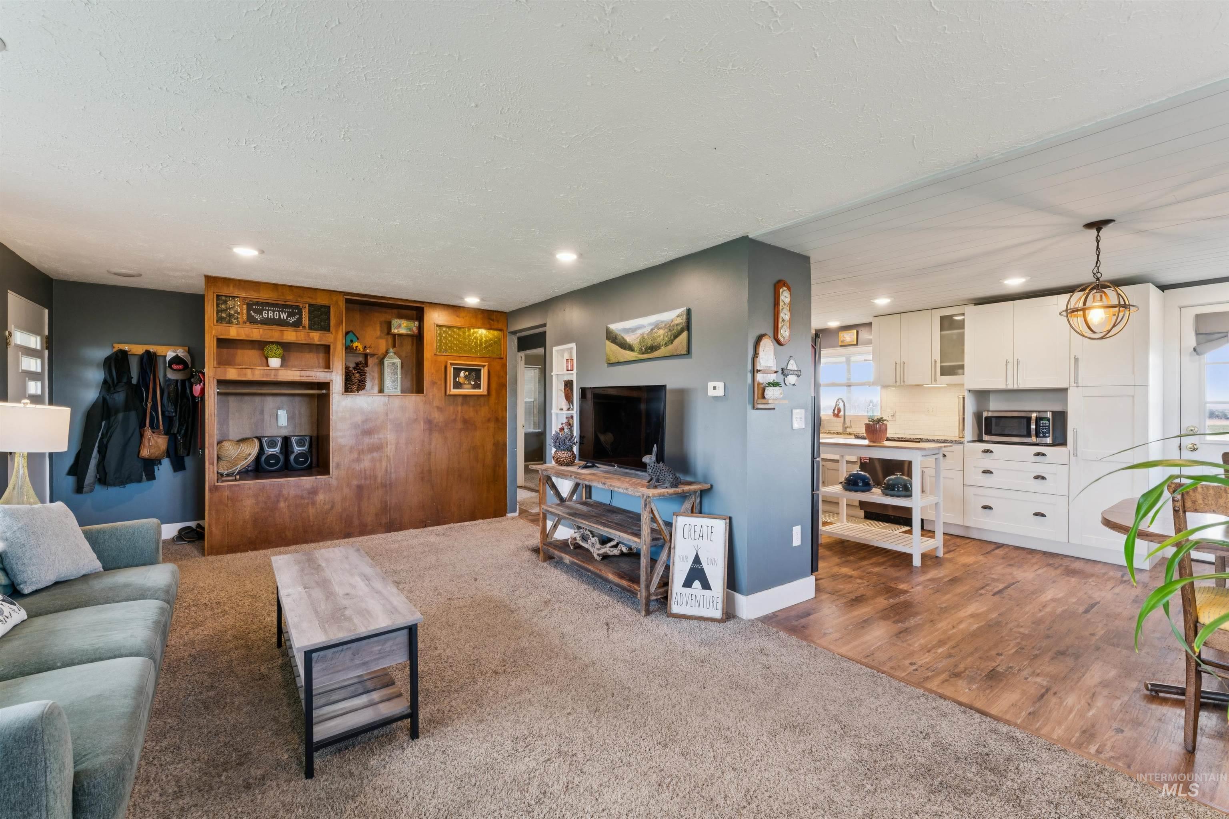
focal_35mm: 15
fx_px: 519
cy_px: 410
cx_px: 614
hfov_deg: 99.6
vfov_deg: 76.6
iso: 400
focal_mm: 15.2
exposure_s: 1/5
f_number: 13
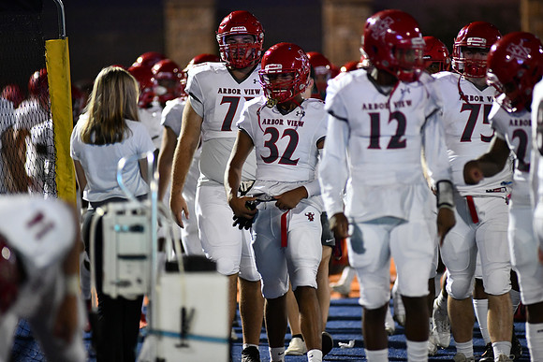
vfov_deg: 4.6
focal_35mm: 300
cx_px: 272
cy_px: 181
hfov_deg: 6.9
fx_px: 4526
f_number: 2.8
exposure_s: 1/1000
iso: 5000
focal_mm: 300
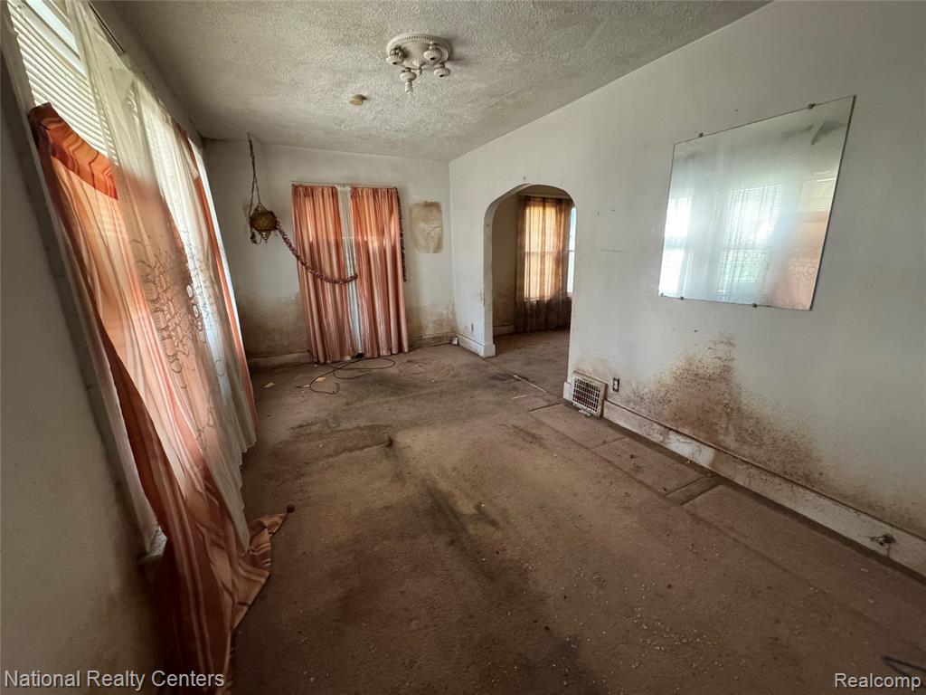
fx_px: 375
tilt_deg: -16.3
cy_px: 348
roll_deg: +0.9
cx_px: 463
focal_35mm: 14
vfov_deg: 85.7
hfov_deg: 102.1
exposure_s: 1/60
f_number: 2.2
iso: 1000
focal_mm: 2.22
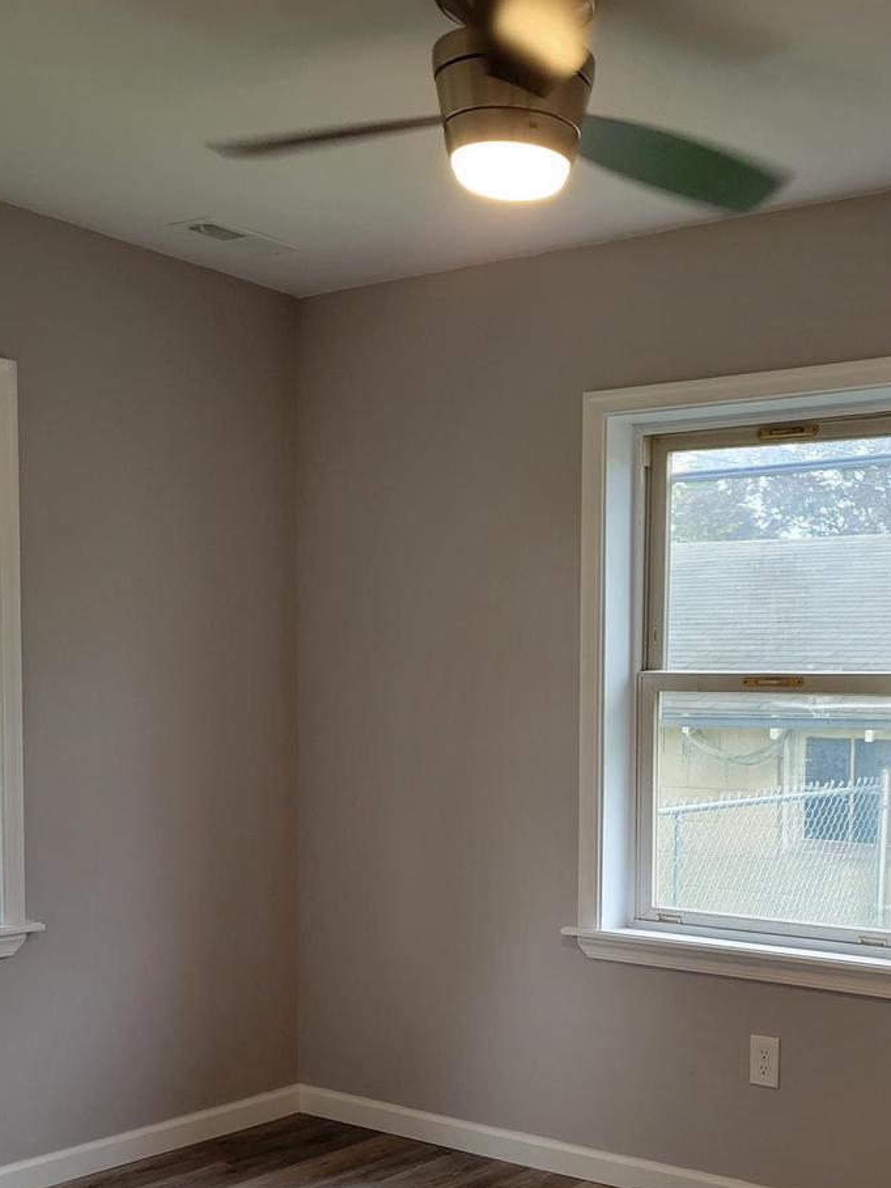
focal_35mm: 44
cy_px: 839
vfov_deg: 42.1
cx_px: 593
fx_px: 1510
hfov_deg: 32.6
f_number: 1.8
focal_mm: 5.4
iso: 80
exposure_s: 1/120
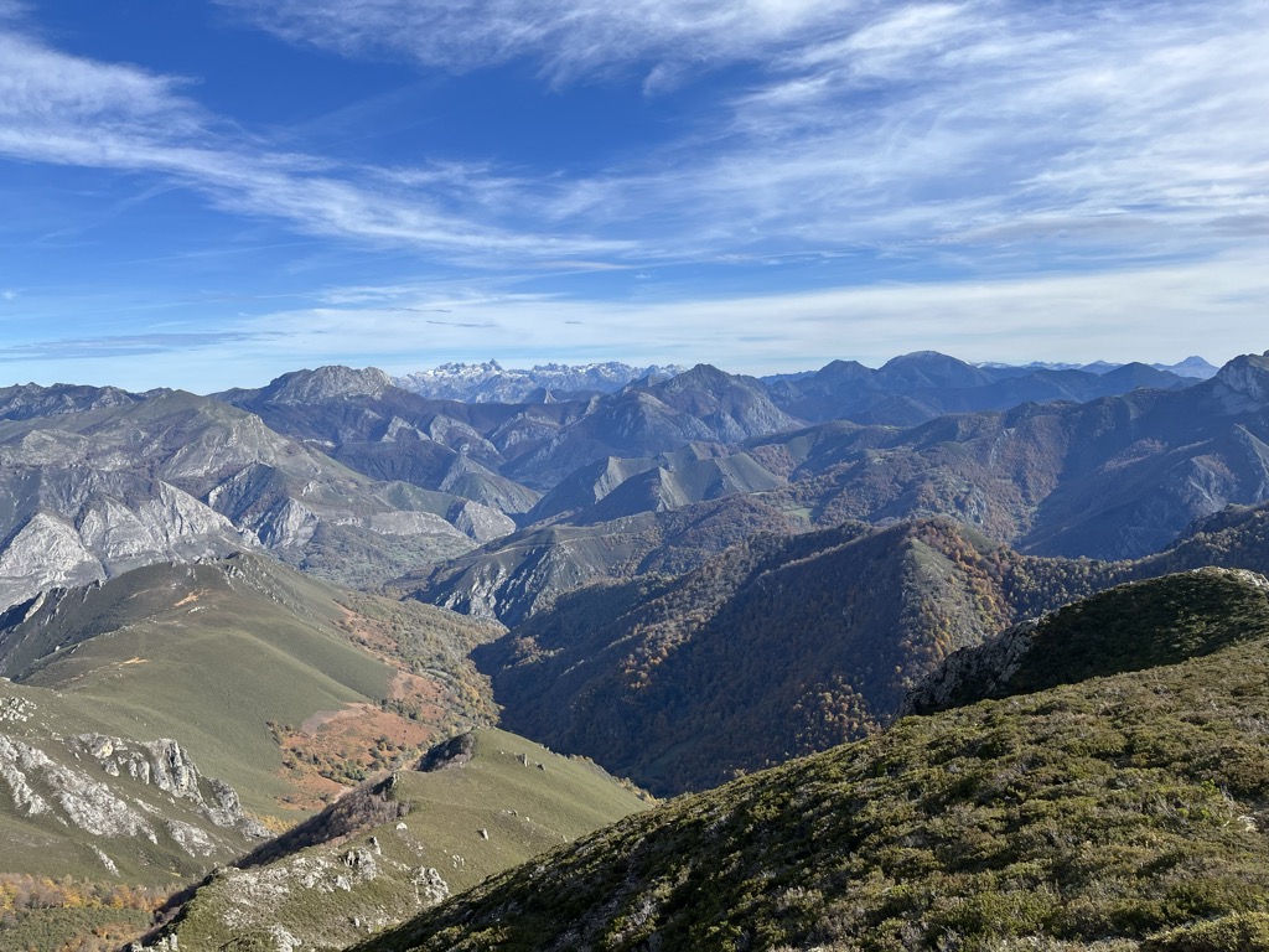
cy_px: 476
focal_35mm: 26
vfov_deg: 53.1
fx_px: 953
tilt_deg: -6.5
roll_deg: +0.5
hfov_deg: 67.3
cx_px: 634
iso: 50
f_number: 1.6
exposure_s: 1/3623
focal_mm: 5.1
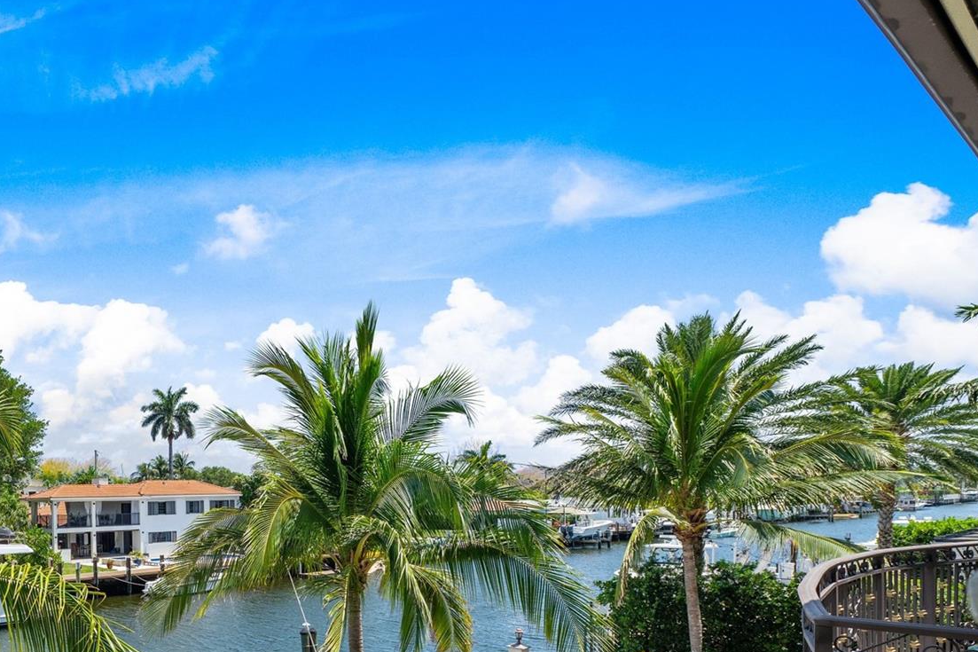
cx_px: 110
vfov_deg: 47.2
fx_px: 706
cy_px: 511
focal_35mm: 26
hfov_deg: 59.7
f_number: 6.3
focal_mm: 14
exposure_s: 1/800
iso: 250
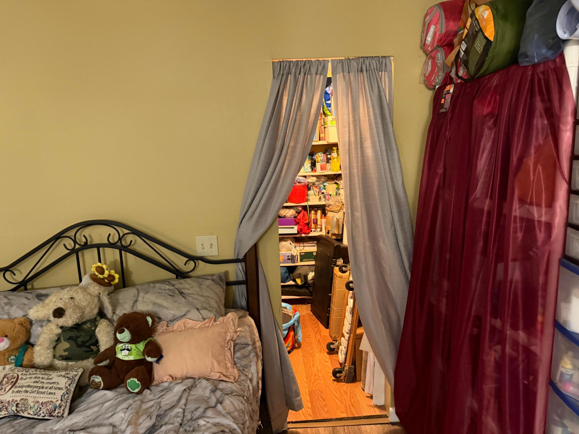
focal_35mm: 24
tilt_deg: -8.1
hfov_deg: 71.6
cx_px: 290
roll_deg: +2.5
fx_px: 401
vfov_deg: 56.8
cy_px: 217
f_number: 1.78
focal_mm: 6.76
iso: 800
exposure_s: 1/30
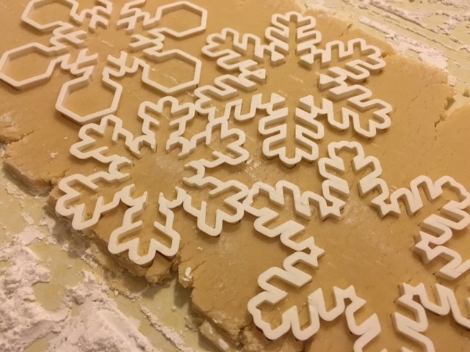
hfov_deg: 61.7
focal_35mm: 29
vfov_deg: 48.2
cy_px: 176
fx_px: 394
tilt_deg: -55.6
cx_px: 235
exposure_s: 1/30
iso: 200
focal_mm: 4.15
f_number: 2.2
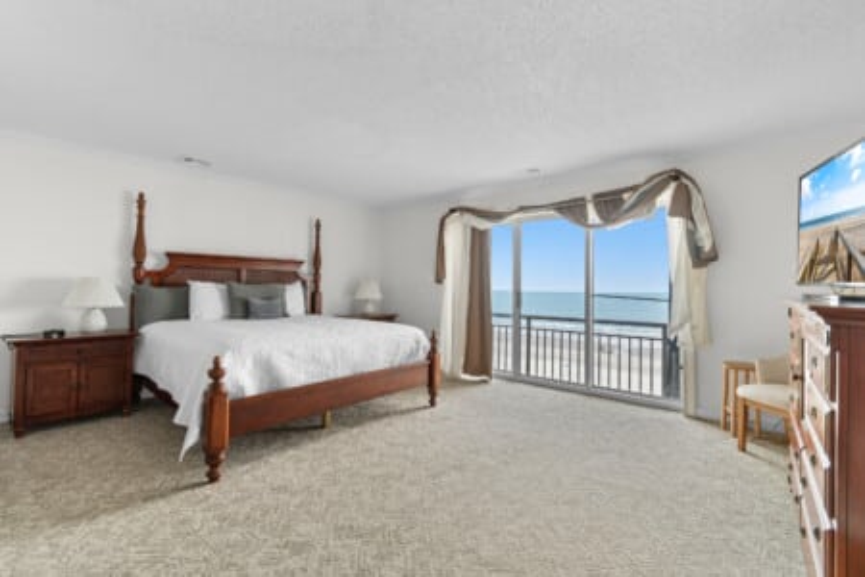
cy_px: 288
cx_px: 432
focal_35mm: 15
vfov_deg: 77.3
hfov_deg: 100.4
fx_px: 360
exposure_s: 1/13
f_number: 4.5
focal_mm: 10
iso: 100
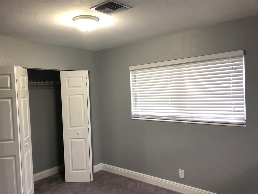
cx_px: 129
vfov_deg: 48.2
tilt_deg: -1.7
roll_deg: +0.8
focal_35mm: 29
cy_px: 97
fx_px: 216
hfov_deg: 61.7
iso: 50
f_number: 1.8
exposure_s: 1/15
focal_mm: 3.99
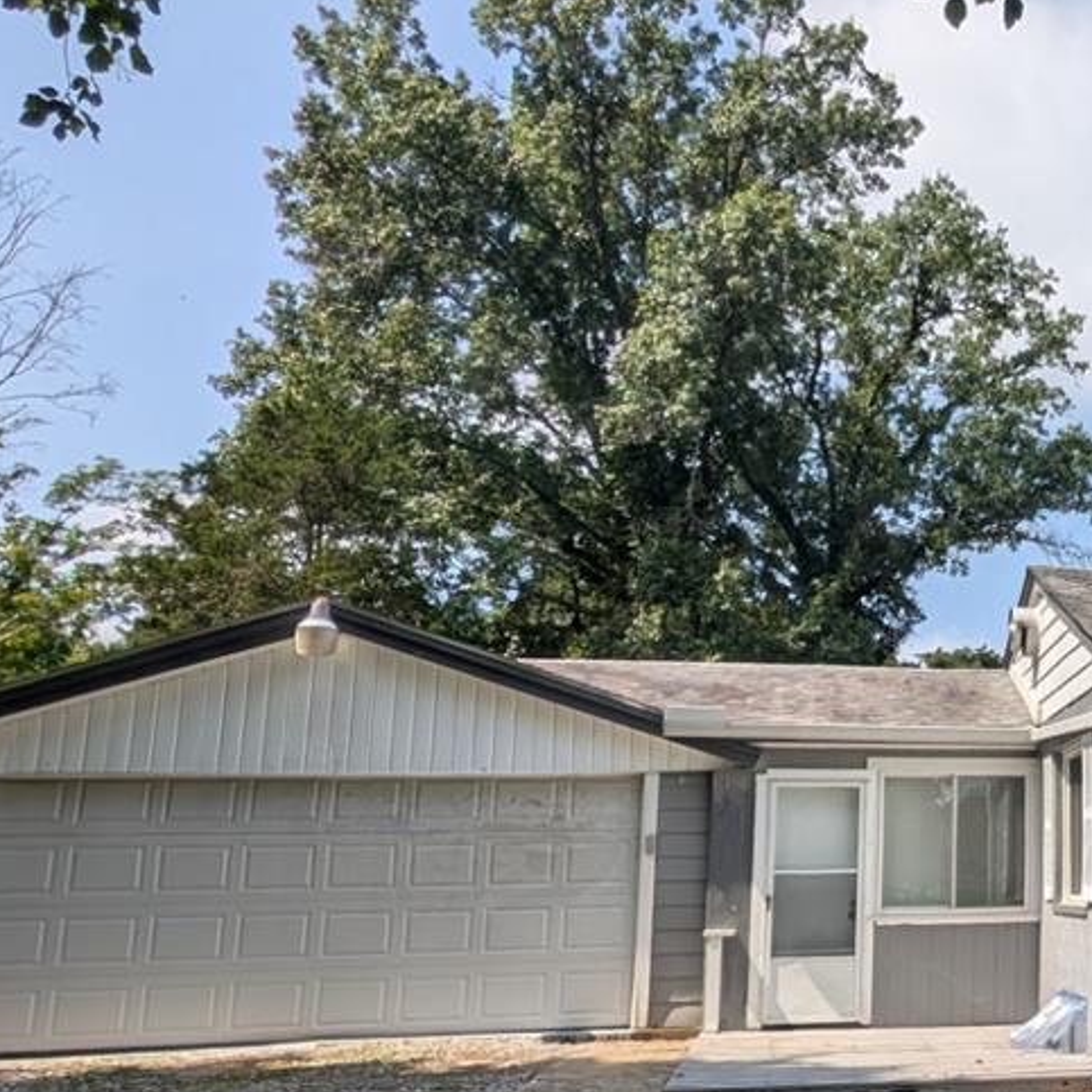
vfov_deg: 49.4
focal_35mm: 33
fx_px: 1178
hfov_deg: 41.6
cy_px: 659
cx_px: 1147
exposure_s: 1/3436
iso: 61
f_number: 1.7
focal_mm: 2.02
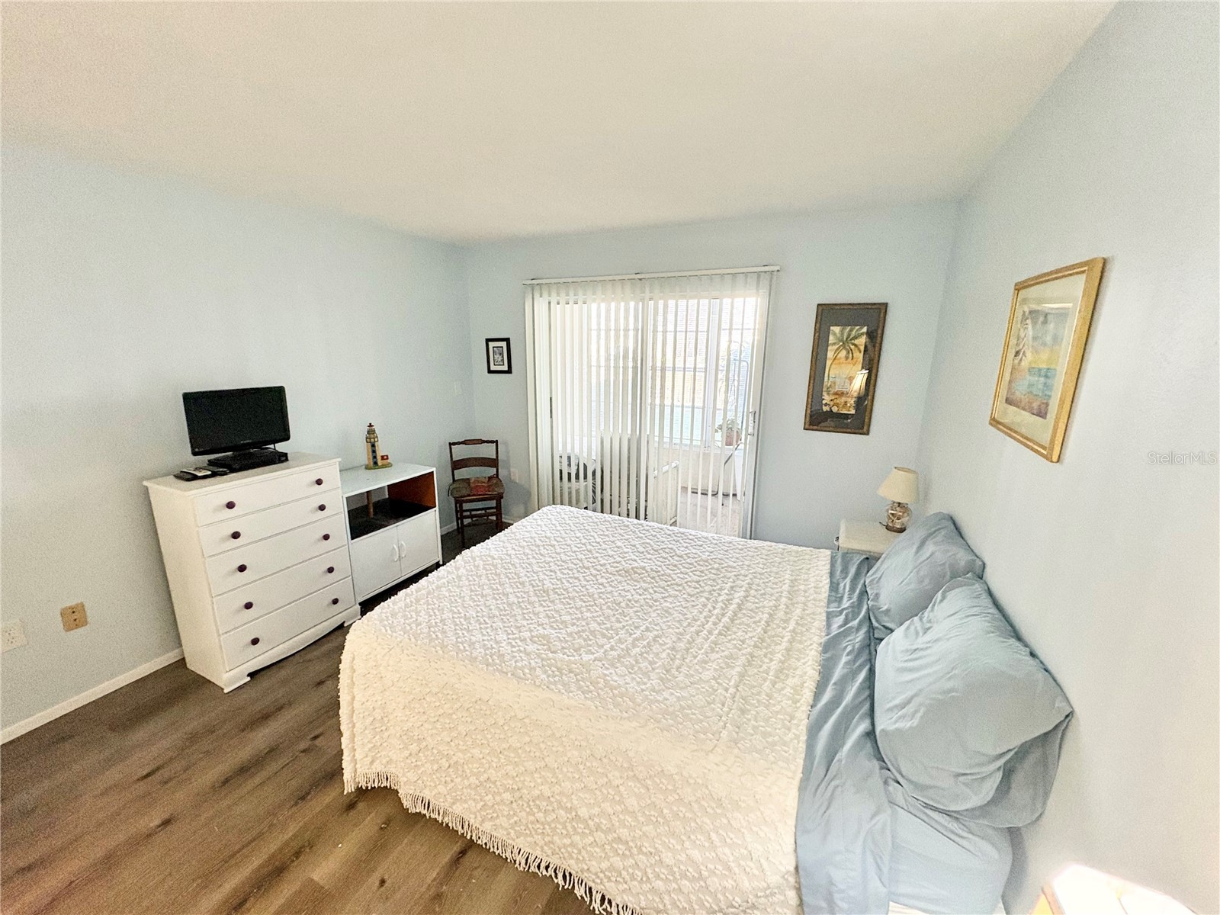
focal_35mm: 14
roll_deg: +0.2
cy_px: 458
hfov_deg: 102.1
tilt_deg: -13.1
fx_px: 493
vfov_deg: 85.7
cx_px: 610
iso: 400
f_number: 2.2
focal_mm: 2.22
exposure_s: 1/120
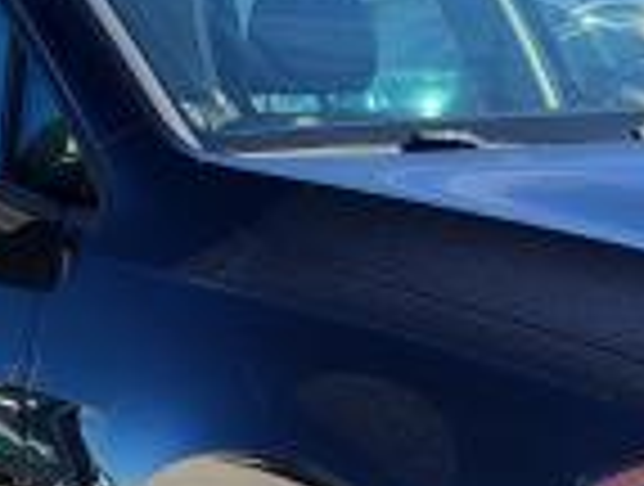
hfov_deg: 16.5
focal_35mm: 116
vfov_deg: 12.6
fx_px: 2164
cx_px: 658
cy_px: 544
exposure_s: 1/957
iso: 40
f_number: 1.8
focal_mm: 5.4
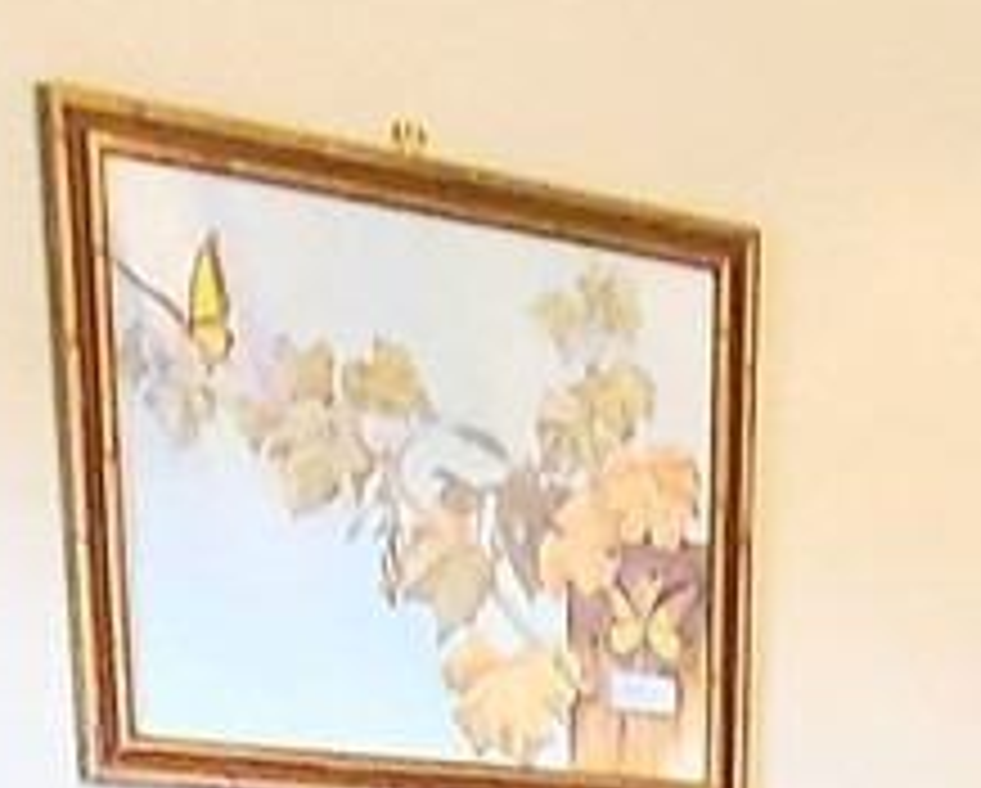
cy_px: 2022
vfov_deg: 12.3
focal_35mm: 93
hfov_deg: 18.9
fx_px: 2704
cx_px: 1305
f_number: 2.2
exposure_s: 1/60.2
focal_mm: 2.2
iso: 400
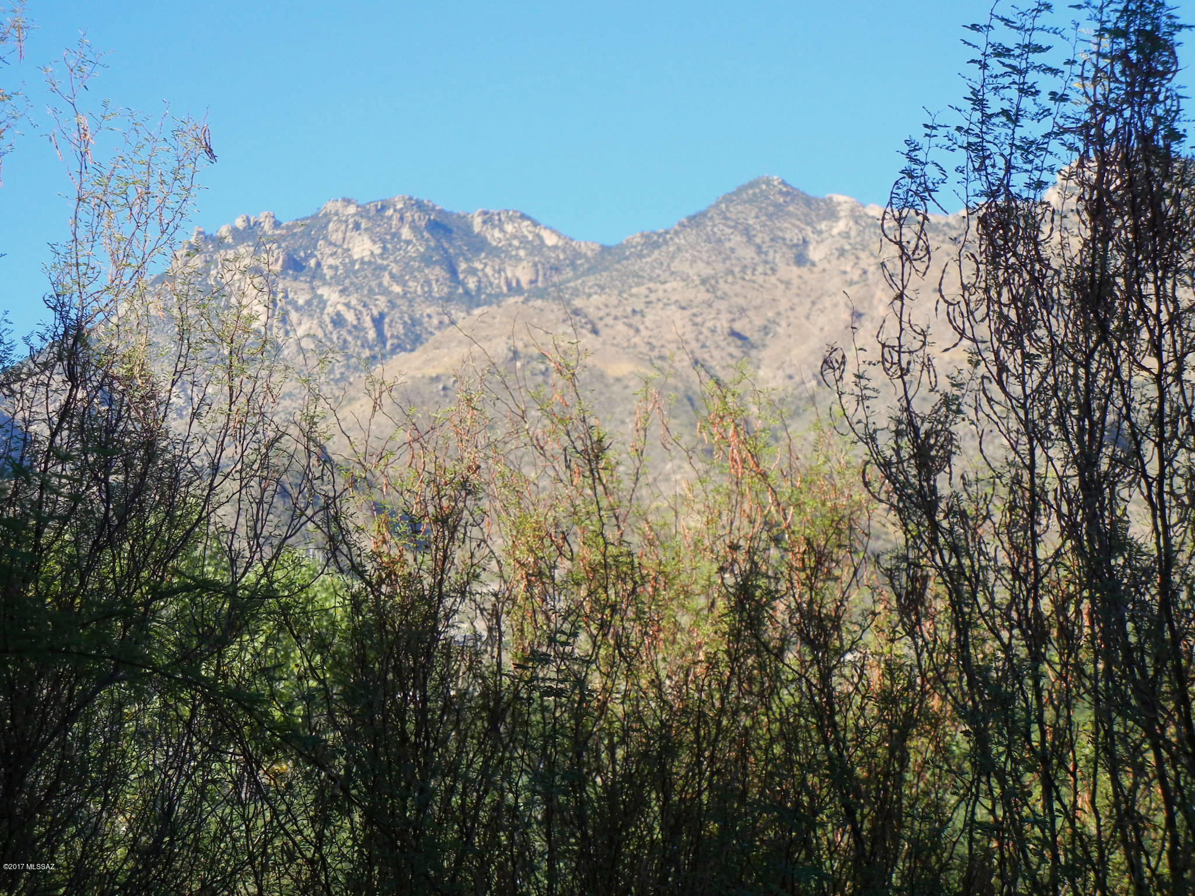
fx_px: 3521
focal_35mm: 102
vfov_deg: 14.5
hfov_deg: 19.3
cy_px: 448
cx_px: 598
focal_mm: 18.3
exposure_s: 1/546
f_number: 4.5
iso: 160
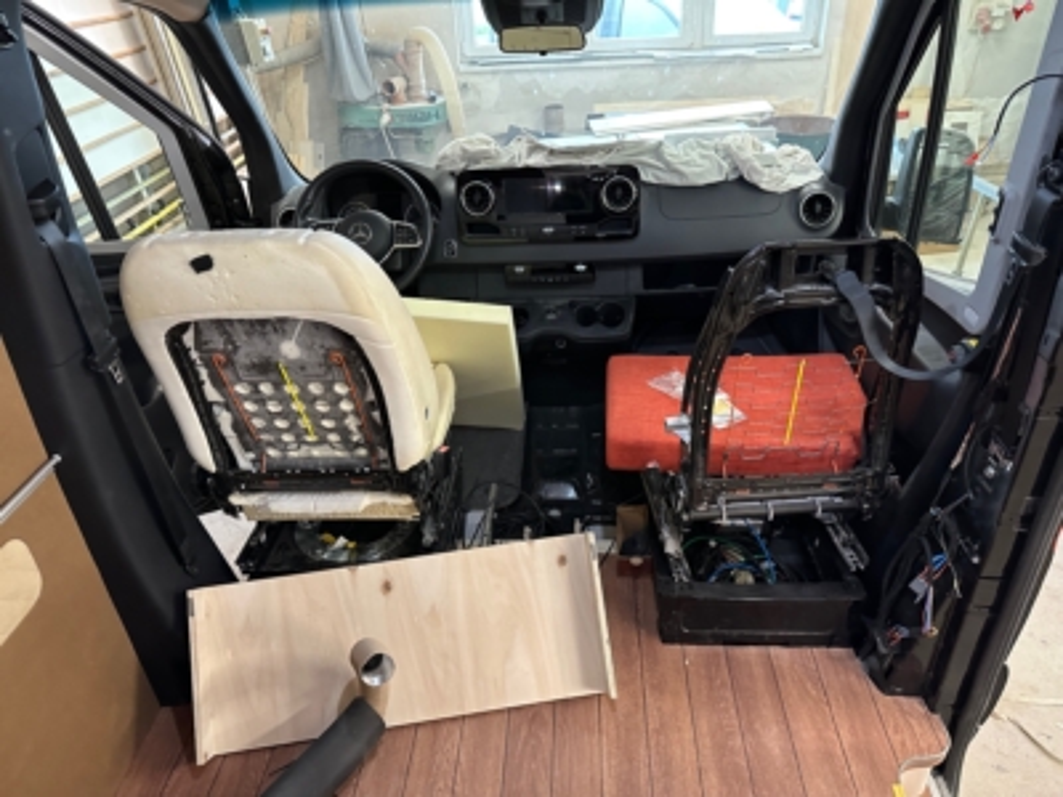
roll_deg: +2.9
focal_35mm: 24
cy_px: 398
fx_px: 737
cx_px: 532
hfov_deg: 71.6
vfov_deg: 56.8
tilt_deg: -33.1
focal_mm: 6.86
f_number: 1.78
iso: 500
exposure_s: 1/50
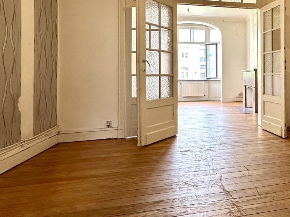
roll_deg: +1.0
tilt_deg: +1.0
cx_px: 249
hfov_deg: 55.2
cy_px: 72
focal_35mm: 29
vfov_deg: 47.4
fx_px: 243
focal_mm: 2.22
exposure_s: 1/99
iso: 125
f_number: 2.2
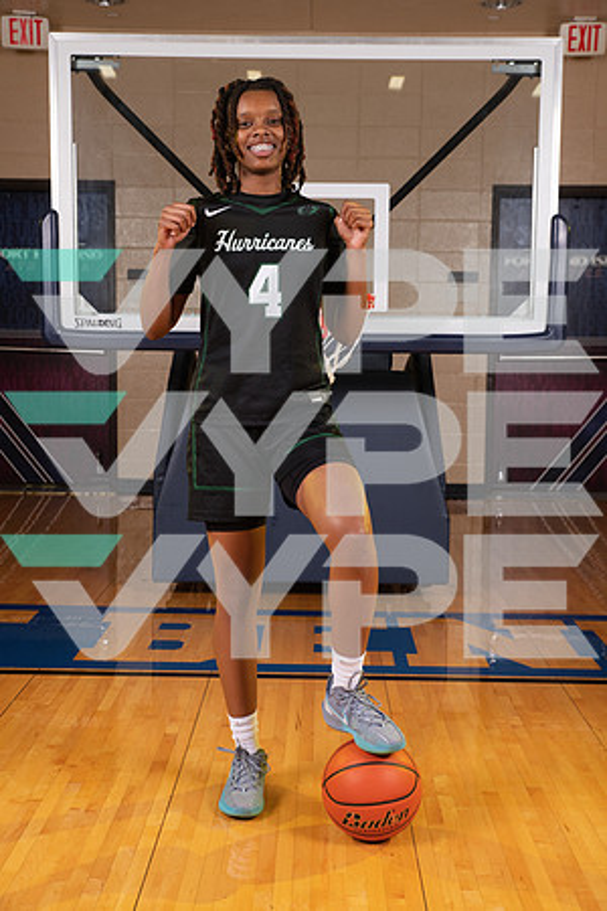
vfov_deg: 41.1
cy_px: 456
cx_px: 304
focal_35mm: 48
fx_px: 1214
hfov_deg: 28.1
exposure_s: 1/320
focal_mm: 48
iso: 320
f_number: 7.1
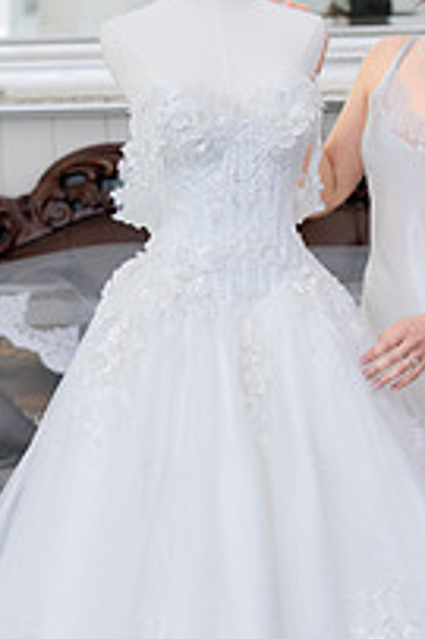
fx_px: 1969
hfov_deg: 12.3
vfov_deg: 18.4
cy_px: 271
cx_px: 220
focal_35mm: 111
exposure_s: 1/200
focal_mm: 50
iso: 640
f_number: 2
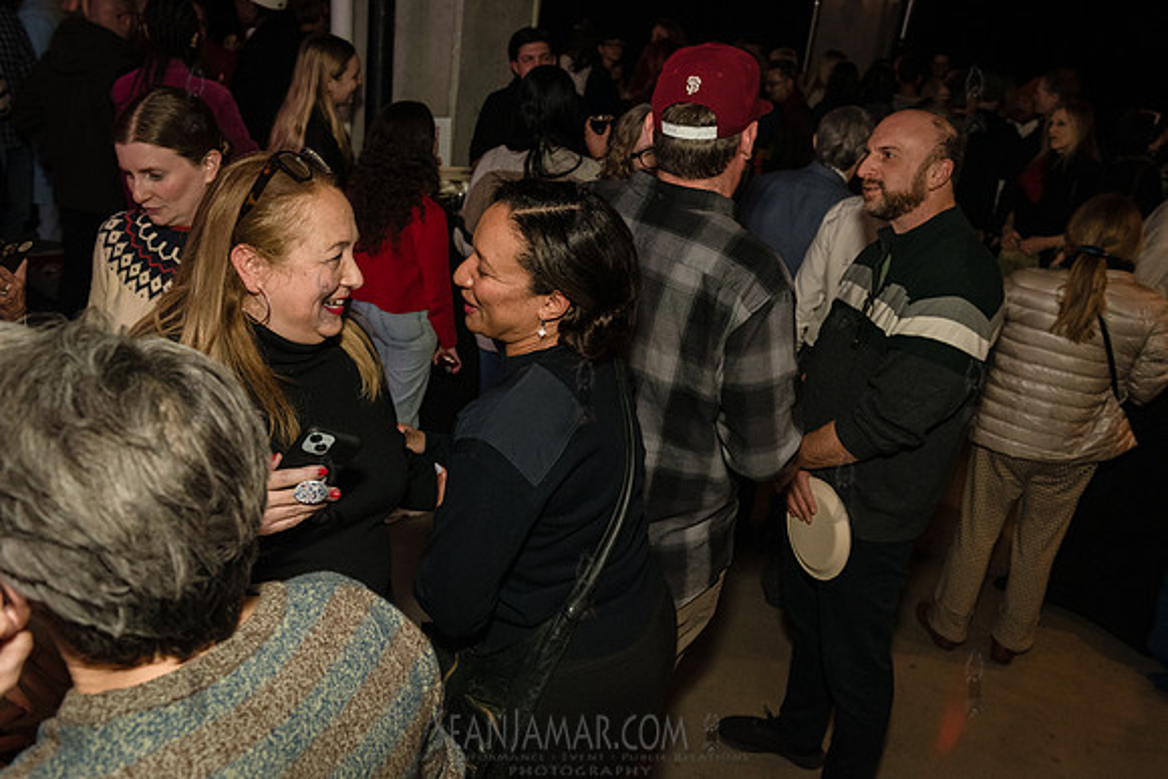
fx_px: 1038
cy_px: 390
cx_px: 584
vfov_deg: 41.1
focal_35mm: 32
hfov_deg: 58.7
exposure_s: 1/160
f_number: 4.5
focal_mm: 32
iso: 4000
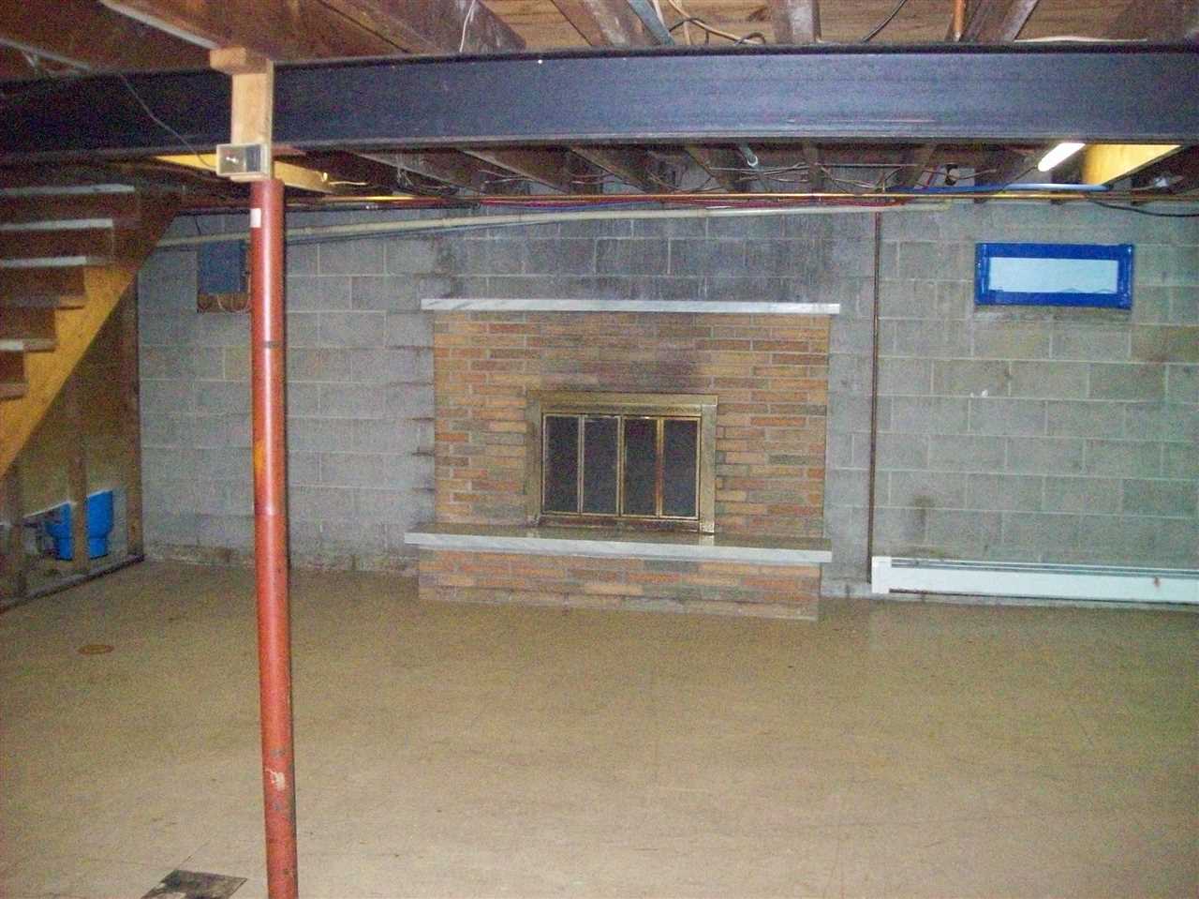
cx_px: 600
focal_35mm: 36
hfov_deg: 51.4
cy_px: 450
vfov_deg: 39.6
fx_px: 1246
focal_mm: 6
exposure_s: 1/128
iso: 800
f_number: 2.7
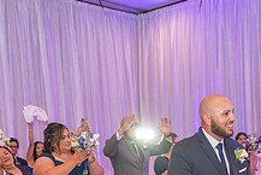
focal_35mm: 64
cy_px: 221
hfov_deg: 31.2
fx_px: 464
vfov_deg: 19.7
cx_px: 168
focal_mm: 24
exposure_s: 1/160
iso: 1600
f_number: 3.5
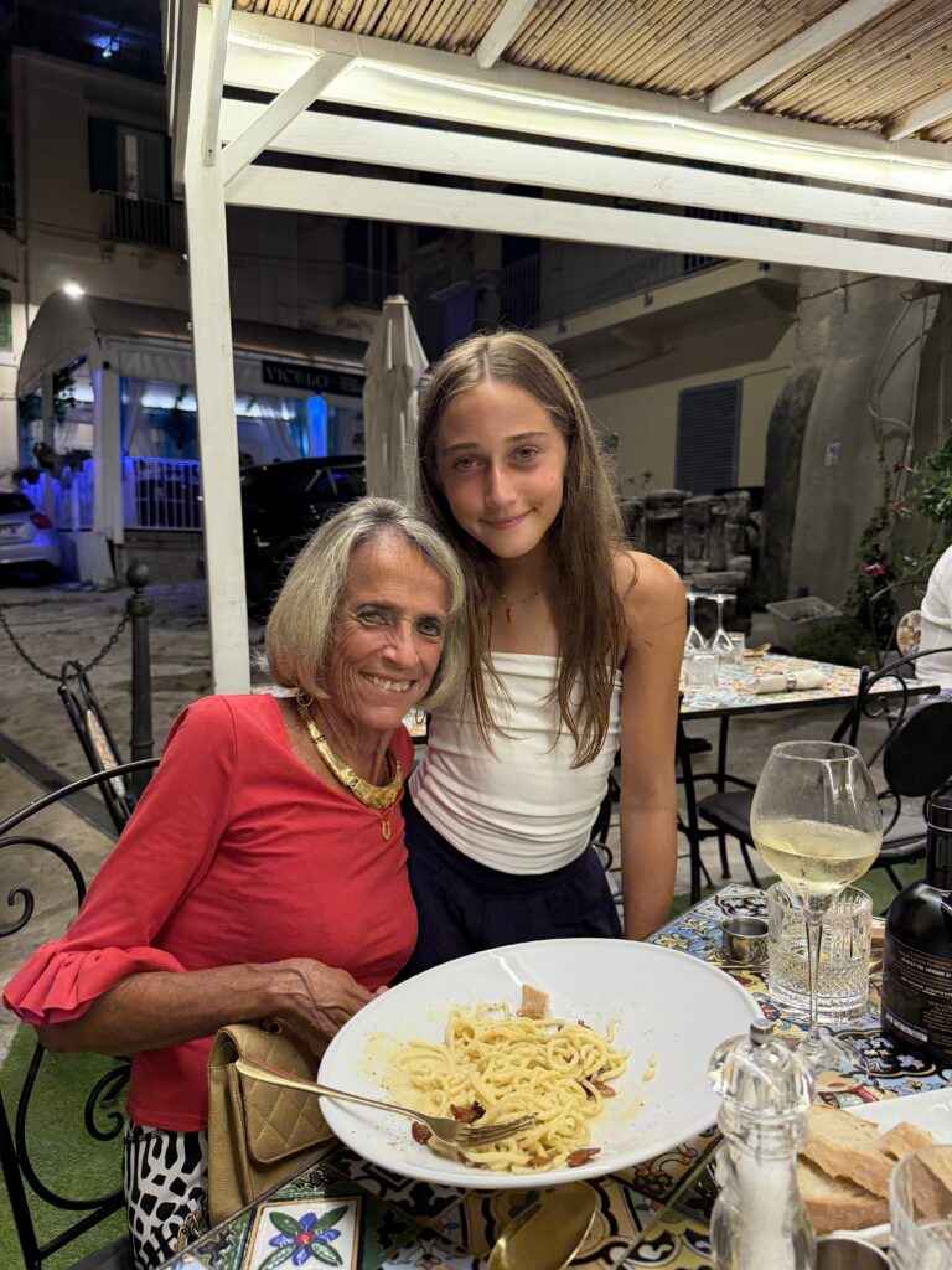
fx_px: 880
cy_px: 635
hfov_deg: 56.8
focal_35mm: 24
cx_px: 476
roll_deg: -1.0
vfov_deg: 71.6
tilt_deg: -6.5
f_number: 1.78
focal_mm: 6.76
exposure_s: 1/50
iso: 320
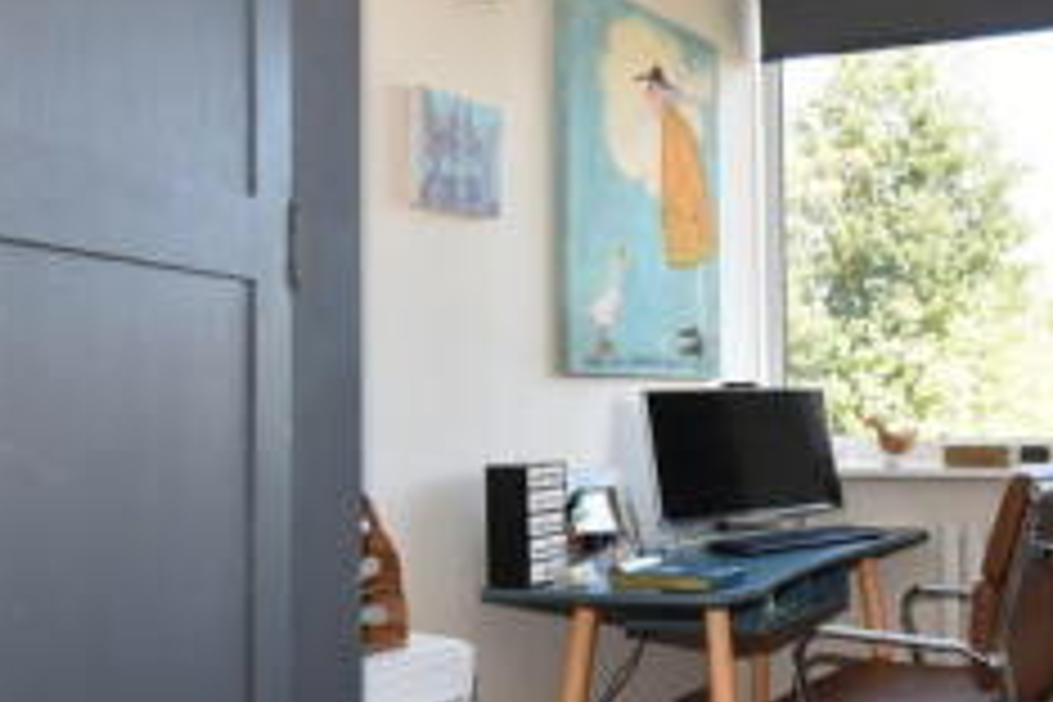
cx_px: 947
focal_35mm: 42
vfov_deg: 31.9
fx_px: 1228
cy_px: 389
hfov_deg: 42.6
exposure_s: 1/10
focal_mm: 10
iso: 100
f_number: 8
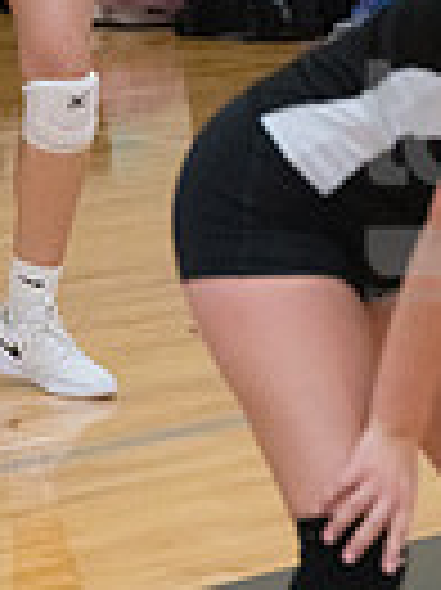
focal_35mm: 412
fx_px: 7010
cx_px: -22
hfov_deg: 3.6
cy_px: -306
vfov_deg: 4.8
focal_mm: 125
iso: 6400
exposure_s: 1/1000
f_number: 4.5
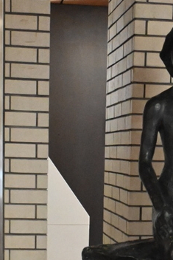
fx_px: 791
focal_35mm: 110
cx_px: 119
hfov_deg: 12.5
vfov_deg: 18.0
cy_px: 284
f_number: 4
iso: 9000
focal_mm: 21.5
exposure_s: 1/200
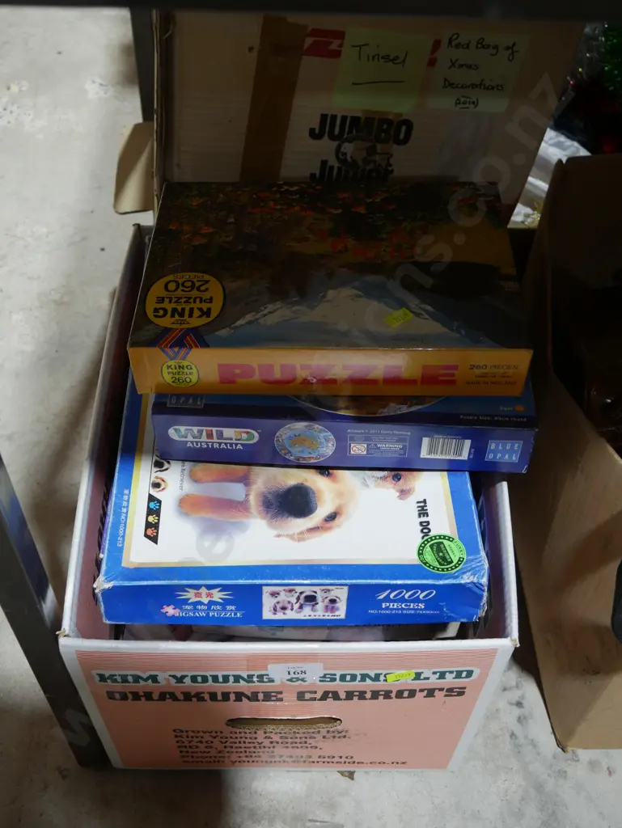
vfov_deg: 51.3
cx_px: 311
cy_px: 414
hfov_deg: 39.7
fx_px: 862
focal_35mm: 36
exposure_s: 1/60
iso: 400
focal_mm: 18
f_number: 4.5
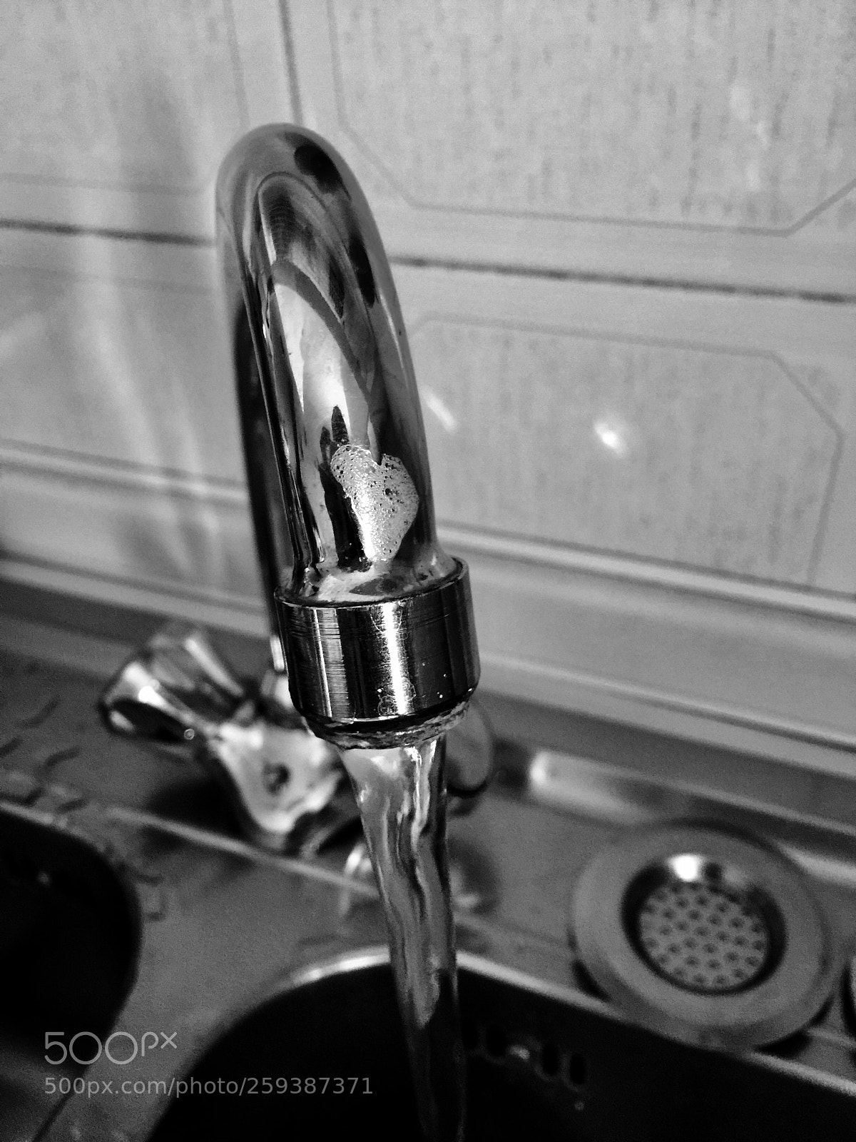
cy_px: 571
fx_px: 956
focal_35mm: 29
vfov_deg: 61.7
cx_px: 428
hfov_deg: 48.2
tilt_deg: -36.6
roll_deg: +4.8
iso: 100
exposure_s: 1/10
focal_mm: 4.15
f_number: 2.2
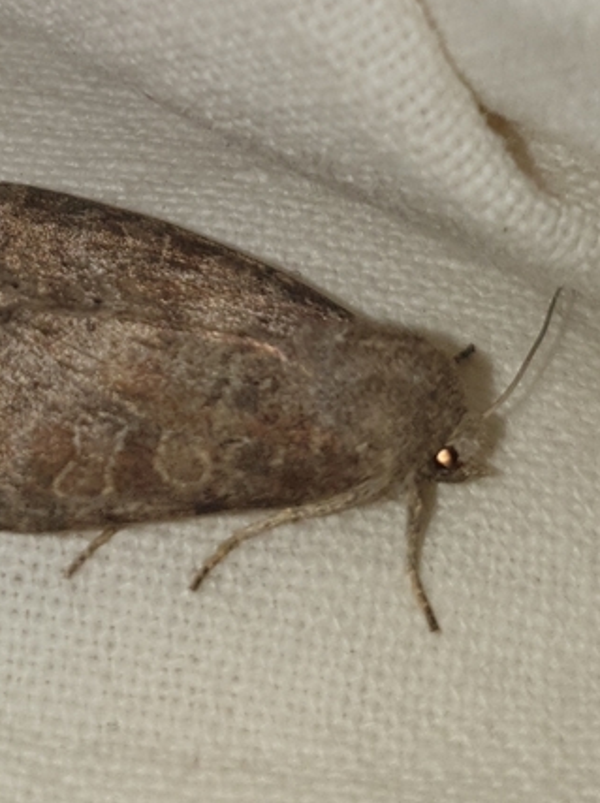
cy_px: 318
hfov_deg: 36.7
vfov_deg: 47.6
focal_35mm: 39
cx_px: 253
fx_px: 904
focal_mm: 4.3
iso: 50
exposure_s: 1/7143
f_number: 1.5
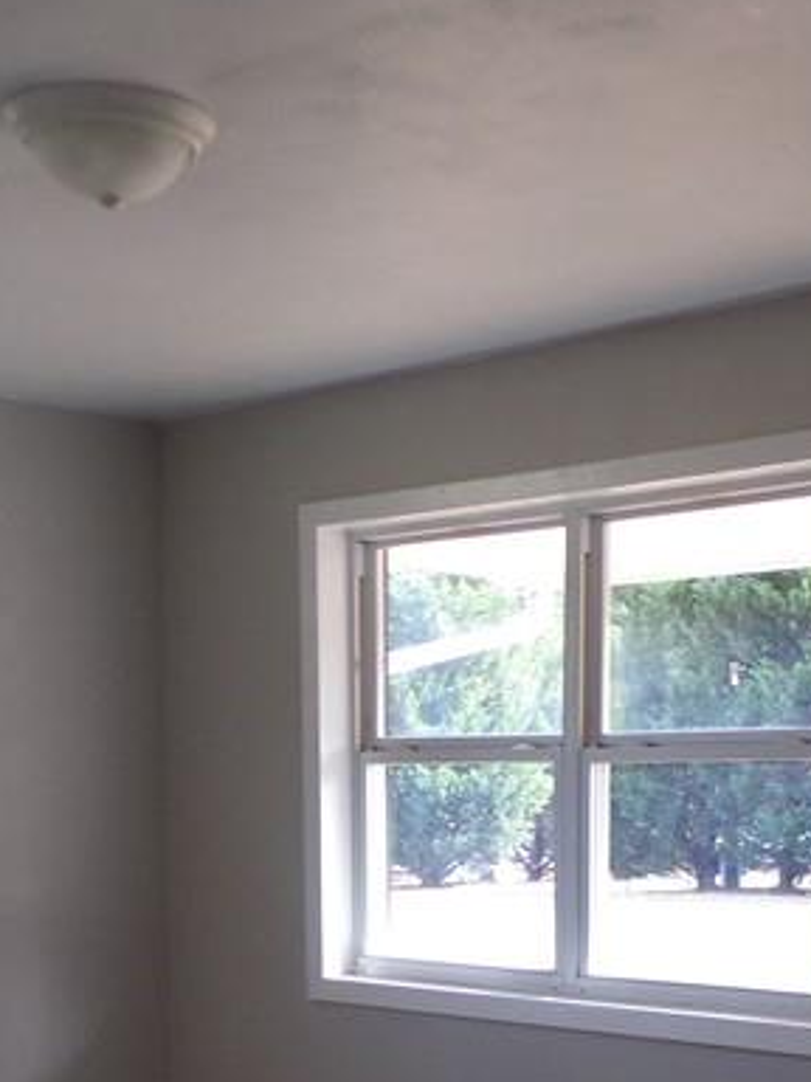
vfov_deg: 29.2
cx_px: 535
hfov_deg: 22.8
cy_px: 955
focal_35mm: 64
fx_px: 1999
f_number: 3
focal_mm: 4.3
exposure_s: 1/50
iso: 100
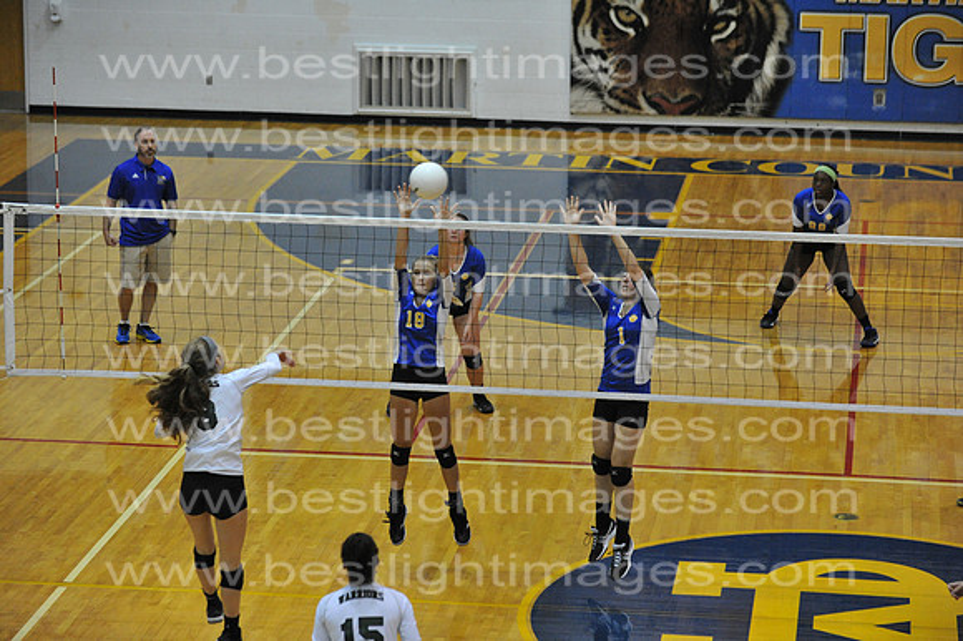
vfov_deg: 9.8
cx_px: 482
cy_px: 320
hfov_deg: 14.7
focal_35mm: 140
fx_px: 3743
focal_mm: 140
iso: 8000
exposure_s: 1/500
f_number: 4
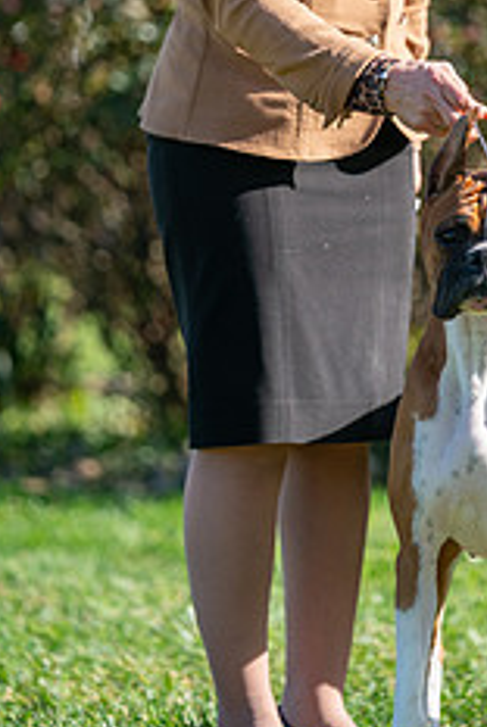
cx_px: 446
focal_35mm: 345
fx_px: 6979
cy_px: 175
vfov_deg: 6.0
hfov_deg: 4.0
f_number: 3.2
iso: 100
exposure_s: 1/800
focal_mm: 179
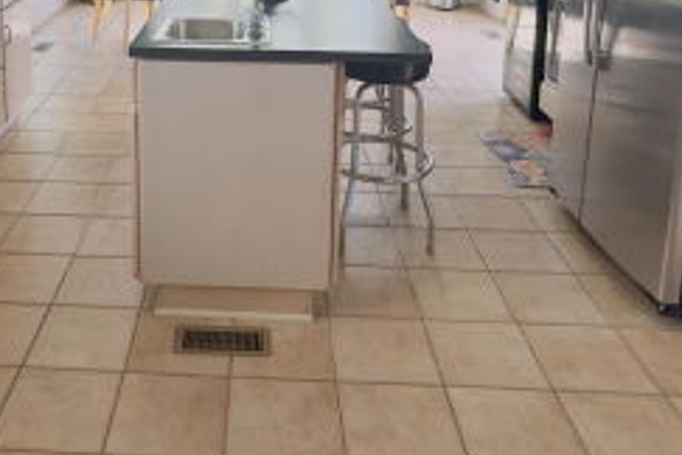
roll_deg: +0.1
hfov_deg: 47.6
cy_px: -37
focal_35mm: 40
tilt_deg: -8.8
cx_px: 226
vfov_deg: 30.2
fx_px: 758
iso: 40
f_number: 2.2
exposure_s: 1/119
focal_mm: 2.22
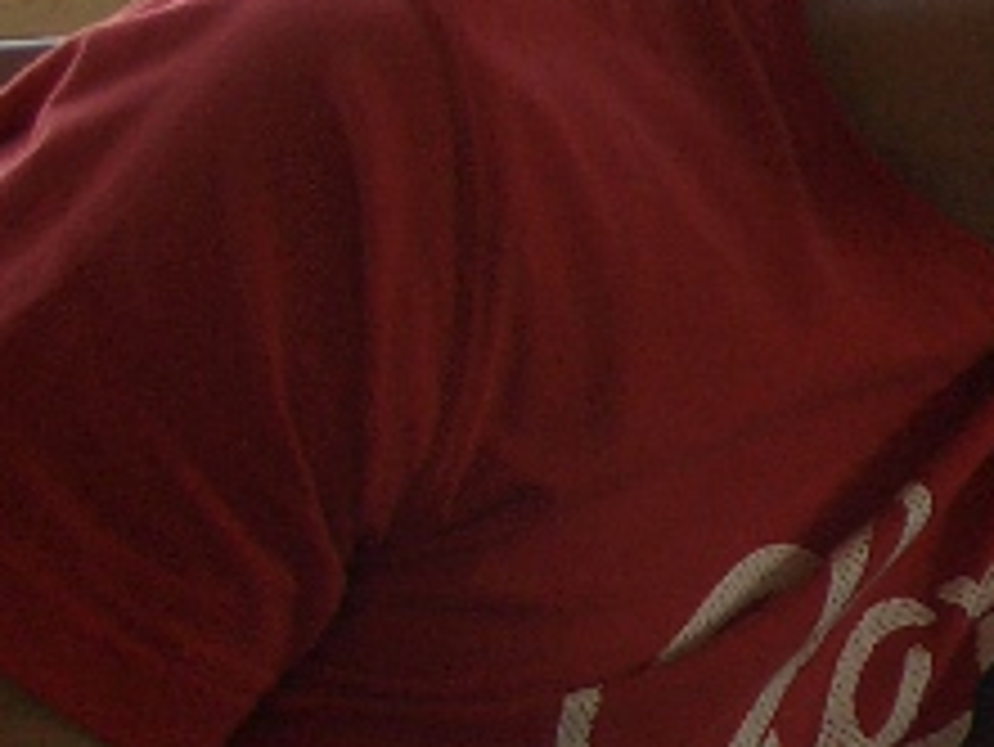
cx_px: 2199
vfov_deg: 7.8
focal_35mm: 191
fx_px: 5488
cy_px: 112
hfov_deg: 9.5
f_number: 2.8
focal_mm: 7.1
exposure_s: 1/100
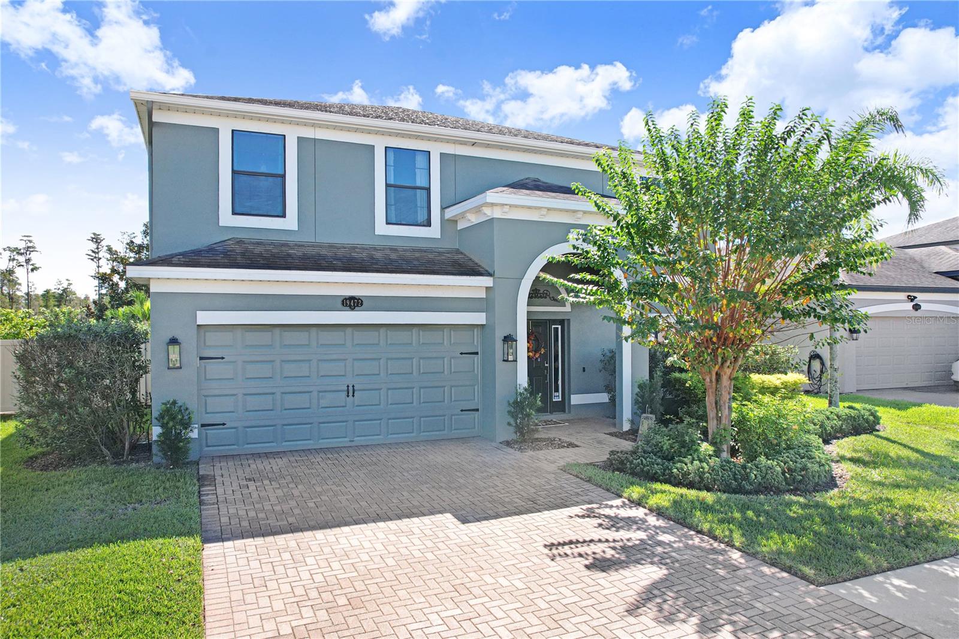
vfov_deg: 57.2
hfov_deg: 78.6
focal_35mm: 22
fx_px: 586
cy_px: 320
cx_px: 480
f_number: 2.8
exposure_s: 1/400
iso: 200
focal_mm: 8.38
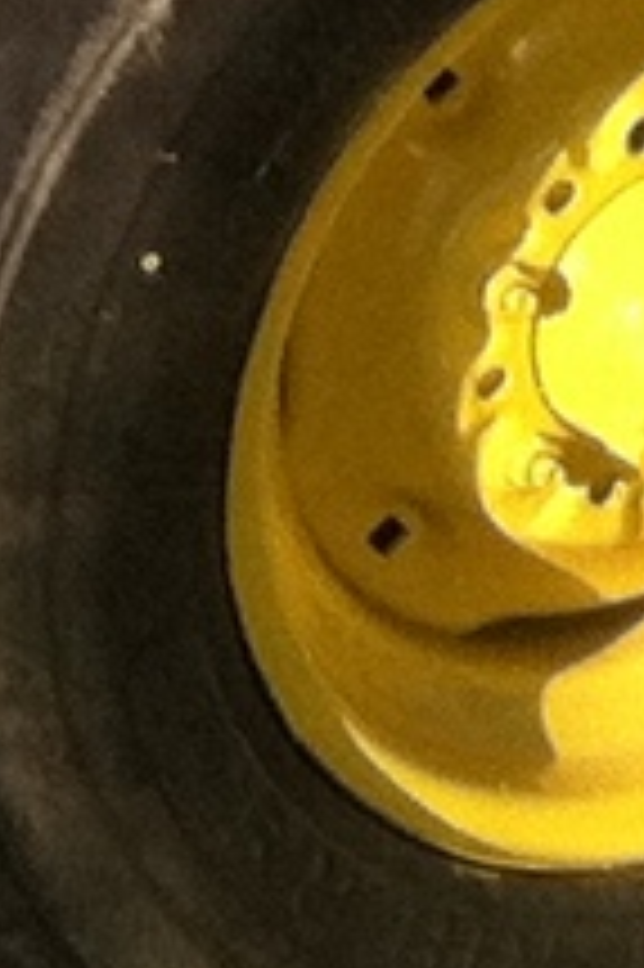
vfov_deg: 5.5
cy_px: -2040
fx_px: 9325
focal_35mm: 347
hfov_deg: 3.7
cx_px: 2711
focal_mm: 3.85
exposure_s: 1/1011
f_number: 2.8
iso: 80
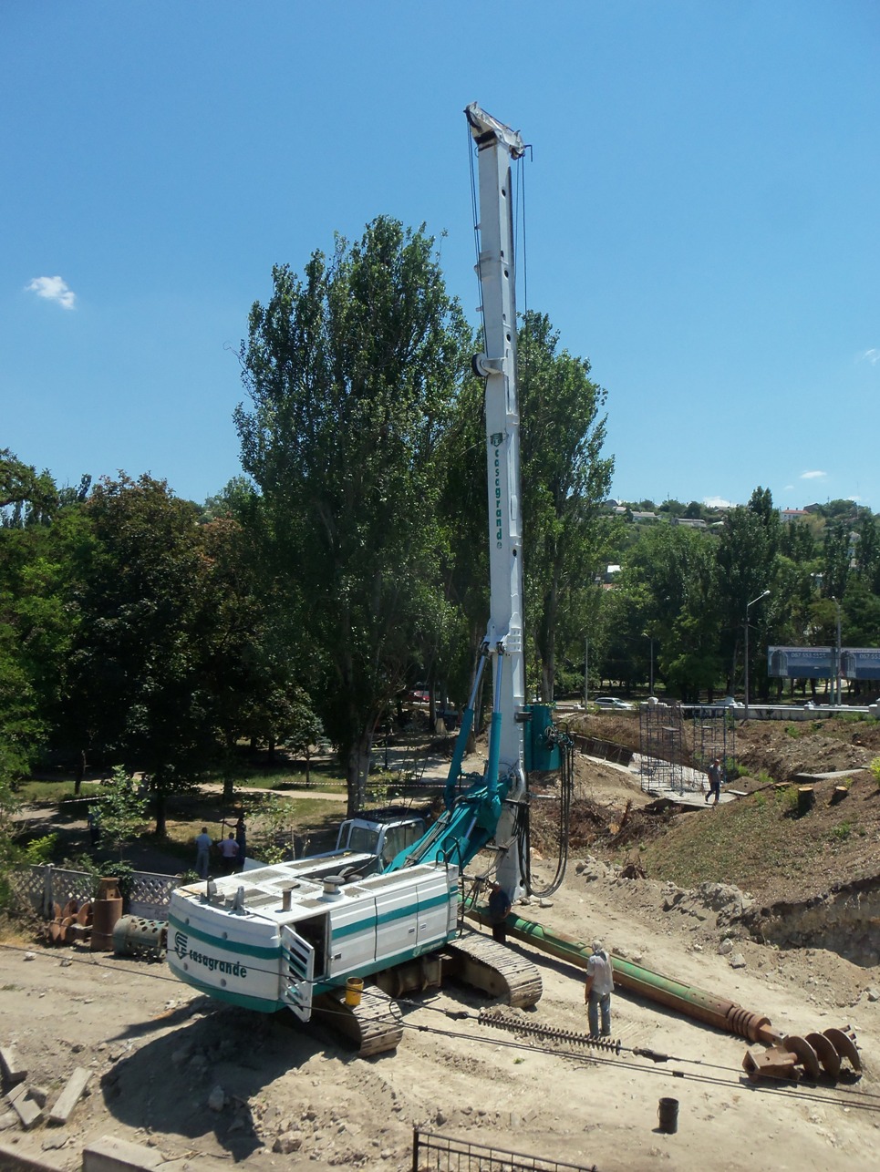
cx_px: 440
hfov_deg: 48.2
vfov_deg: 61.7
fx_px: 983
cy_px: 586
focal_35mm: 29
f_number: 8.6
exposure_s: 1/200
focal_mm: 5.2
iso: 80
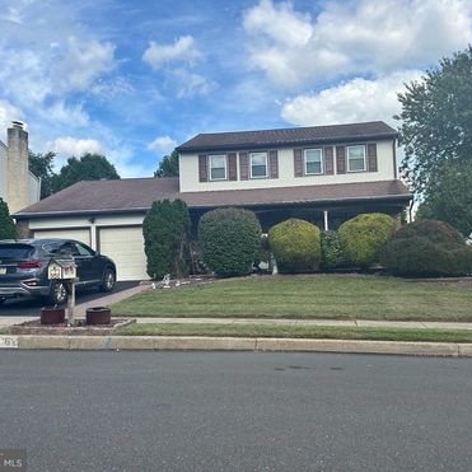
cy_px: 236
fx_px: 478
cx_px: 267
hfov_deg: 52.4
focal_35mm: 31
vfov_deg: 52.5
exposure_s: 1/3077
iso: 50
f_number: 1.5
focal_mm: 5.7
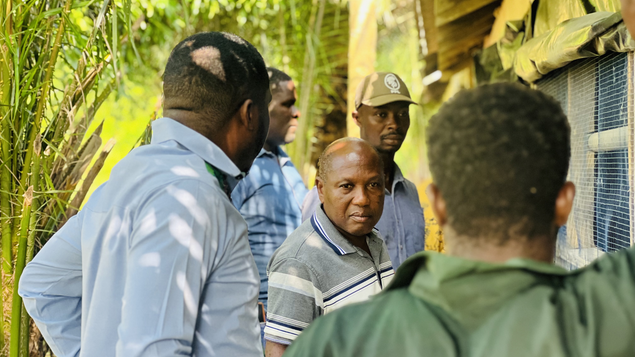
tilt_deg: +0.5
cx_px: 318
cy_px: 161
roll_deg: +0.7
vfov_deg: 14.4
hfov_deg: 25.3
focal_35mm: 84
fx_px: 1414
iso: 250
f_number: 2.8
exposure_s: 1/119
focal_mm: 9
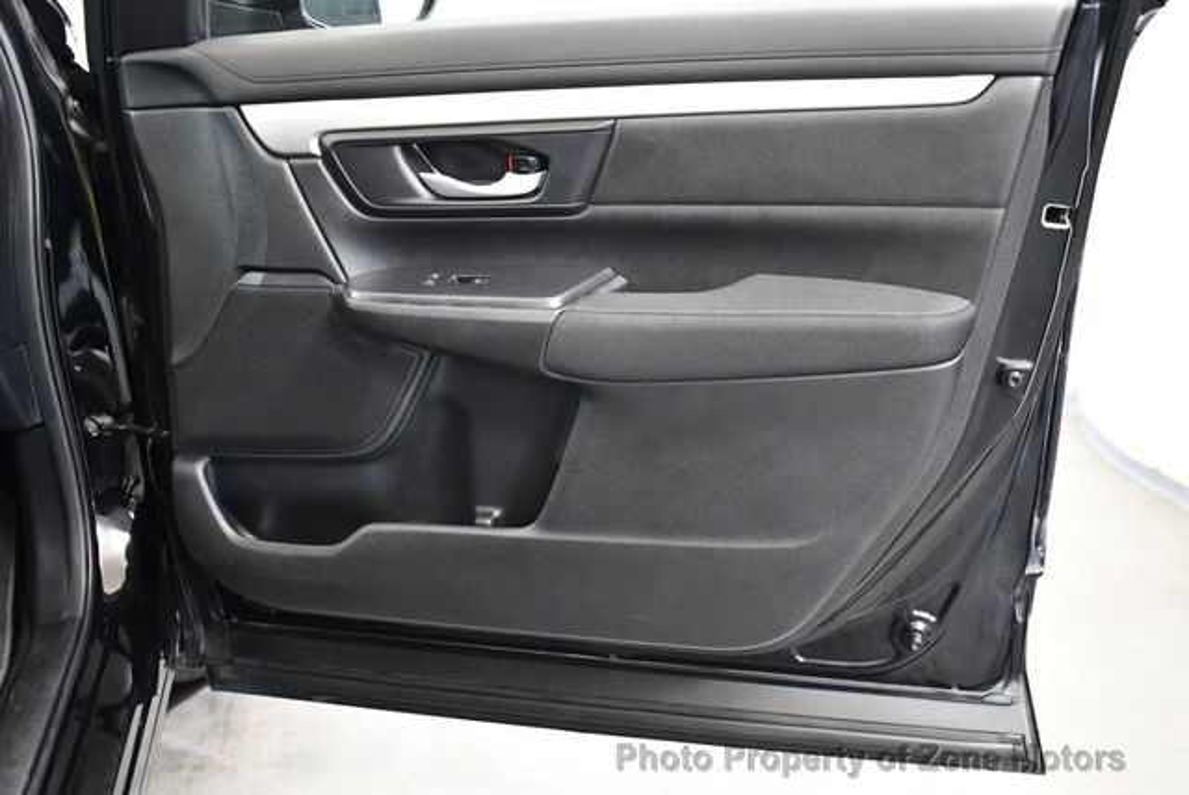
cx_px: 594
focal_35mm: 36
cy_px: 398
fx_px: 1190
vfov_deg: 36.9
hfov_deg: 53.1
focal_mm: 18
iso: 5000
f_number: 3.5
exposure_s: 1/60
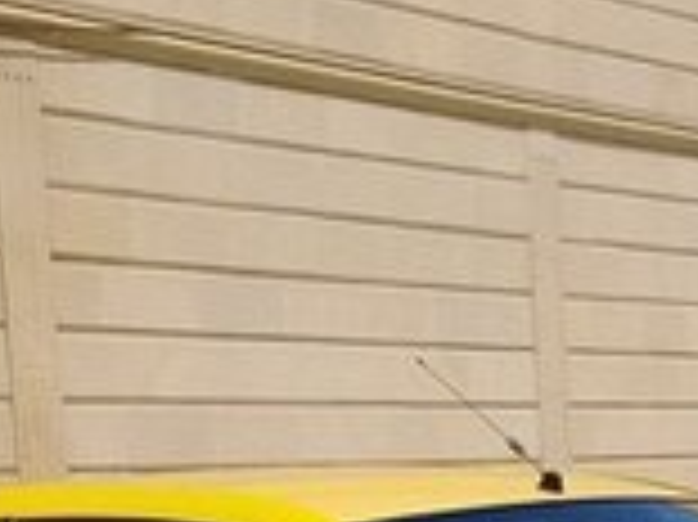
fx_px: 2660
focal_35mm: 132
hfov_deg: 14.9
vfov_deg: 10.7
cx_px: 549
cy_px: 871
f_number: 2.2
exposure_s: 1/2445
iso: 50
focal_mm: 3.3
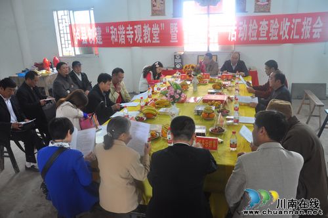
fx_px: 246
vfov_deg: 47.8
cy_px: 109
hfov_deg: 67.4
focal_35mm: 27
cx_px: 164
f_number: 5
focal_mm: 18
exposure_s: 1/25
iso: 400
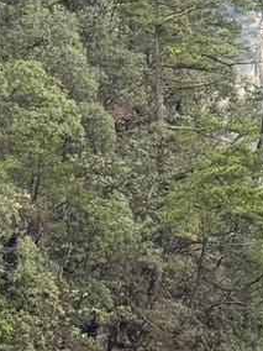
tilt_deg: -15.2
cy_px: 331
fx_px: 2462
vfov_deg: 8.1
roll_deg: +2.0
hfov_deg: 6.1
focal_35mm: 243
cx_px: -31
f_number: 1.78
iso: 100
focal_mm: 6.76
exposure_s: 1/364
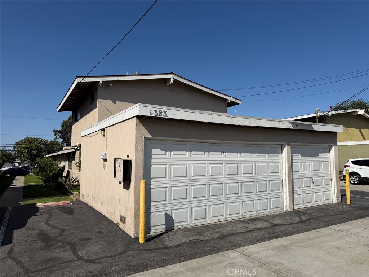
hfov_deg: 71.6
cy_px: 138
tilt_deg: +4.3
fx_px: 256
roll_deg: +1.4
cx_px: 184
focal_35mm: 24
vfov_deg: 56.8
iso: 80
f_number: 1.78
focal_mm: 6.76
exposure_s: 1/10309
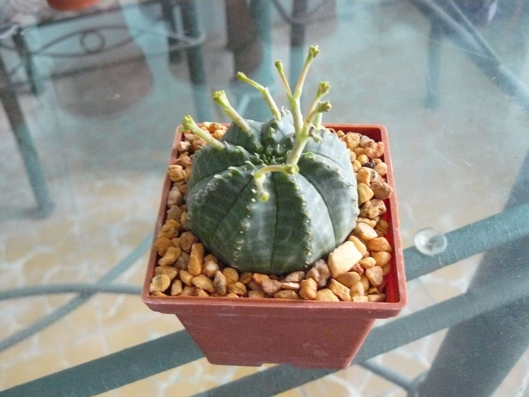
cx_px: 264
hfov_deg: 51.4
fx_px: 550
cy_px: 198
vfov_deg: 39.7
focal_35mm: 36
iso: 800
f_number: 2.8
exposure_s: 1/15
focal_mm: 6
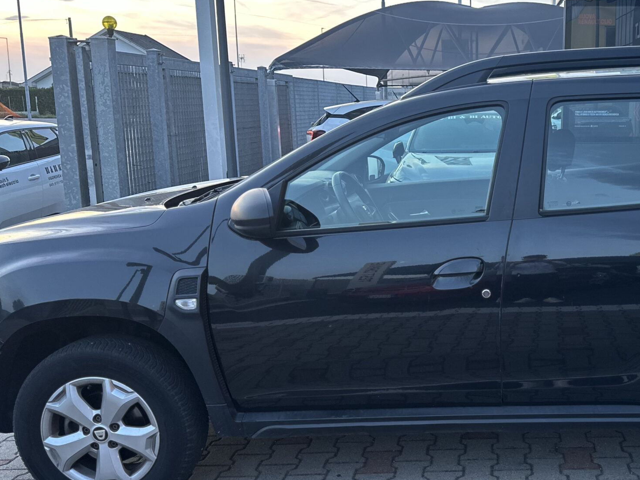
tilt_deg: -10.8
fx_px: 776
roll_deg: -0.3
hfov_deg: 43.2
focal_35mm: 42
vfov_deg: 34.3
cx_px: 489
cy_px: 247
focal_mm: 6.86
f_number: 1.78
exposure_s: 1/80
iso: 250
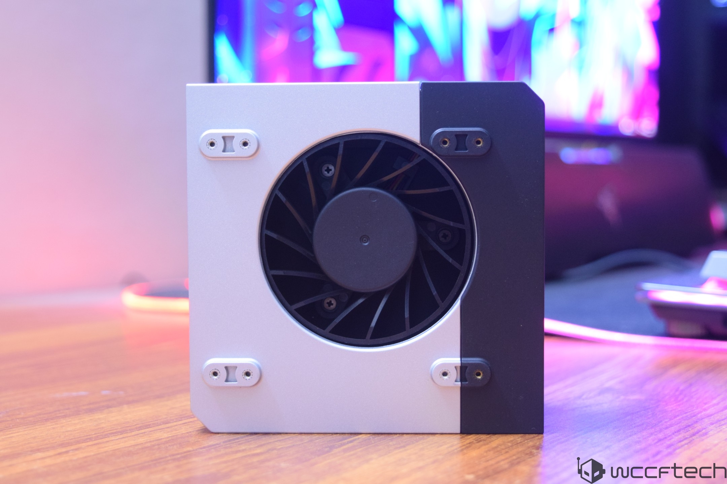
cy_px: 242
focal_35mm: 63
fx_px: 1272
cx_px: 364
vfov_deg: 21.6
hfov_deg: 31.9
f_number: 5.6
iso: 1600
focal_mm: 42
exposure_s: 1/8
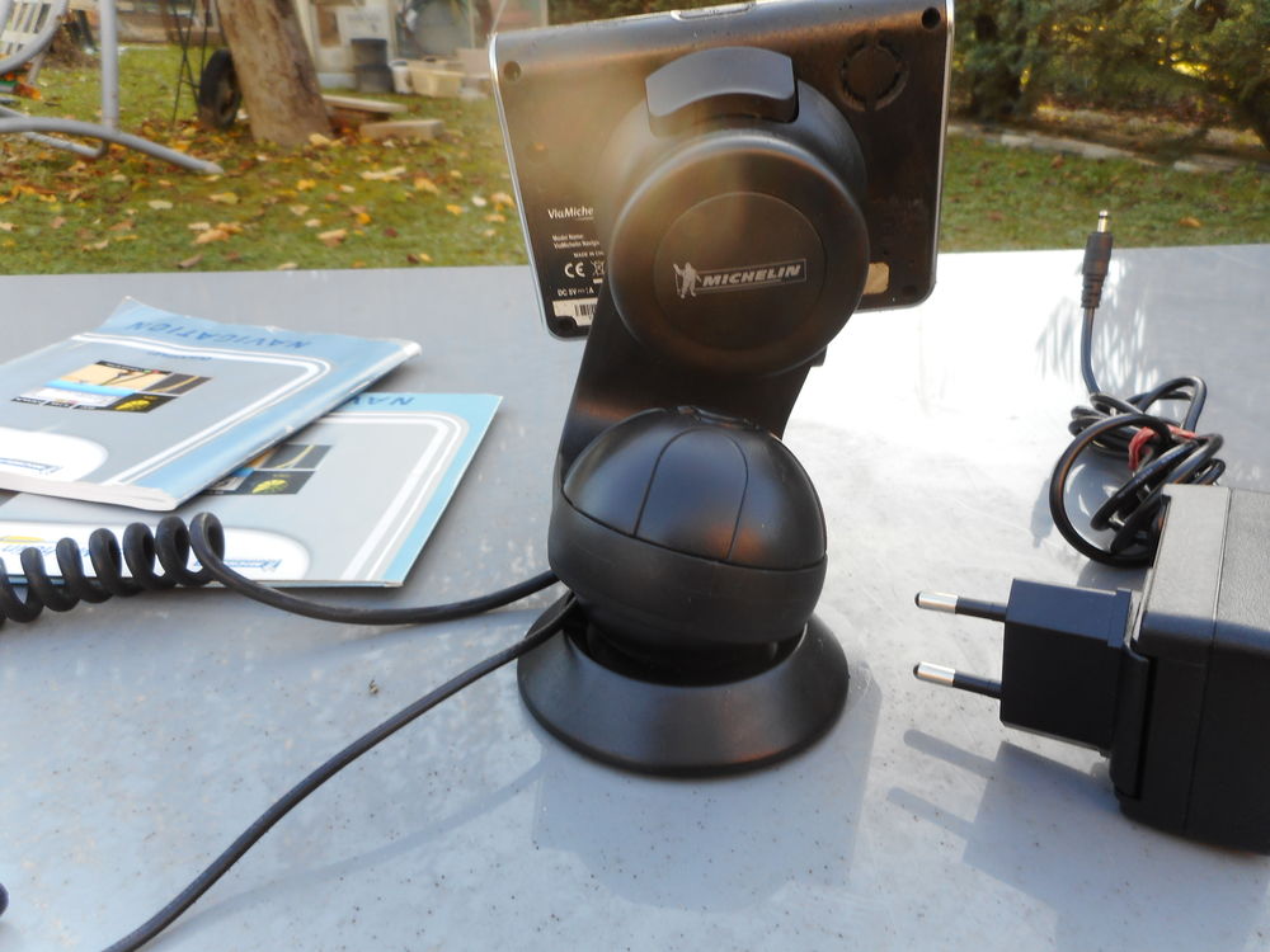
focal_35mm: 25
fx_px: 917
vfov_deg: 54.9
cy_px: 476
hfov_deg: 69.4
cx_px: 635
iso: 80
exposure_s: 1/50
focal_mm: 4.5
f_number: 3.7
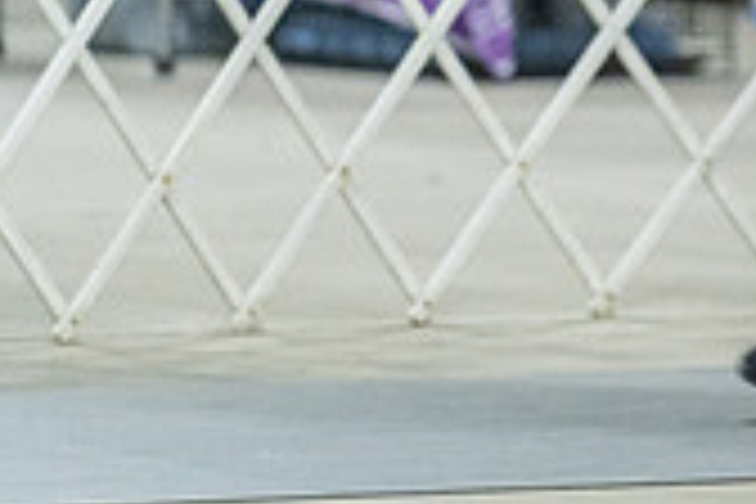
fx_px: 11465
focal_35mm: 546
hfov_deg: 3.8
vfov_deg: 2.5
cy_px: -155
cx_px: 1251
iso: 6400
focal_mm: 158
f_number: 3.2
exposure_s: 1/320
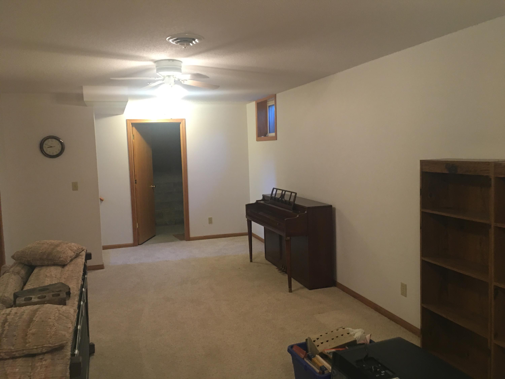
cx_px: 252
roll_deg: +0.2
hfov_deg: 61.7
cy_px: 190
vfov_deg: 48.2
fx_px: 423
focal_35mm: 29
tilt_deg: -2.9
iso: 80
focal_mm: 4.15
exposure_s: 1/15
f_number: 2.2
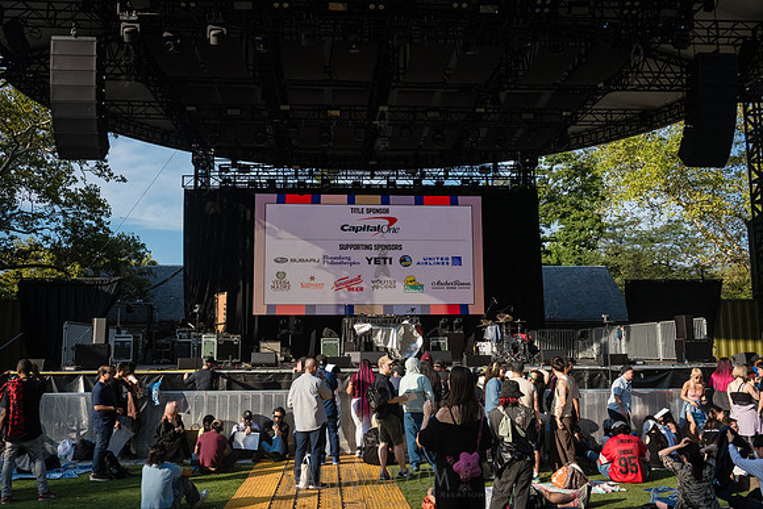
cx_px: 382
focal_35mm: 32
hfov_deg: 58.7
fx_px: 678
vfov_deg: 41.1
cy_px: 254
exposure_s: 1/4000
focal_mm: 32
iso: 2000
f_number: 5.6
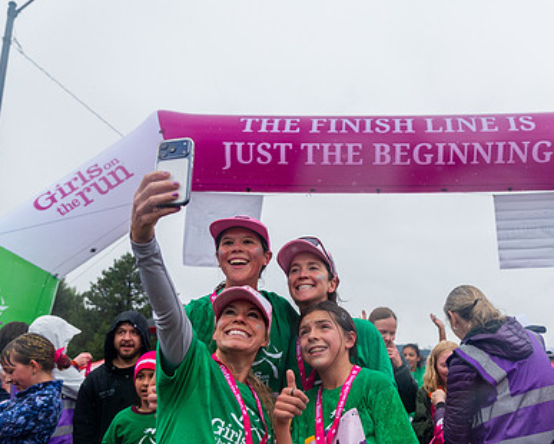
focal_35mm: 35
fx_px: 574
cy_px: 258
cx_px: 343
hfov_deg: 51.0
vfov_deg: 42.1
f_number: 4
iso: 1600
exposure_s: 1/3200
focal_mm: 24
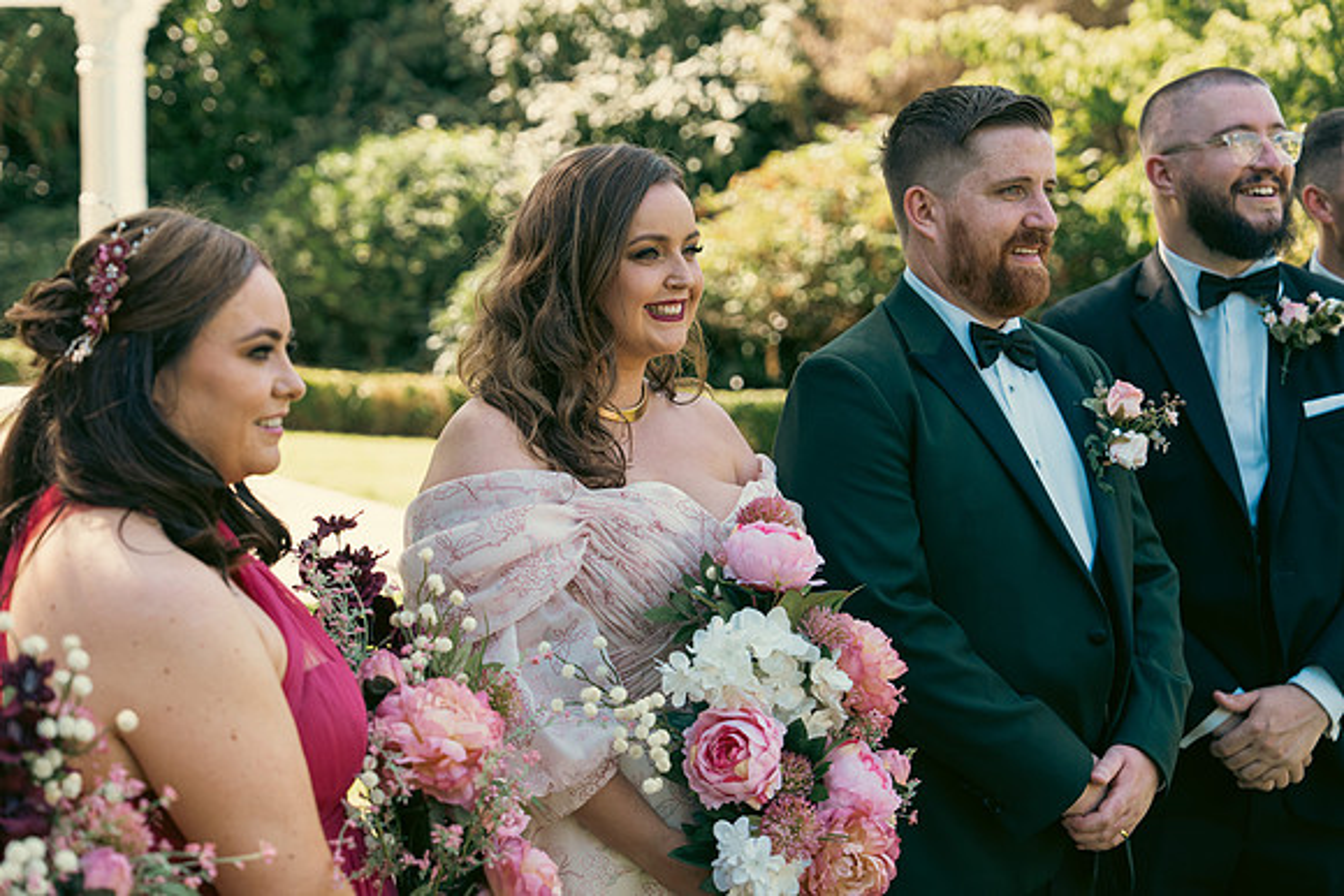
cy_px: 448
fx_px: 2614
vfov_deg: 19.5
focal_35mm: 70
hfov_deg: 28.8
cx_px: 672
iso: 500
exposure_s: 1/800
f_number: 3.5
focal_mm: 70
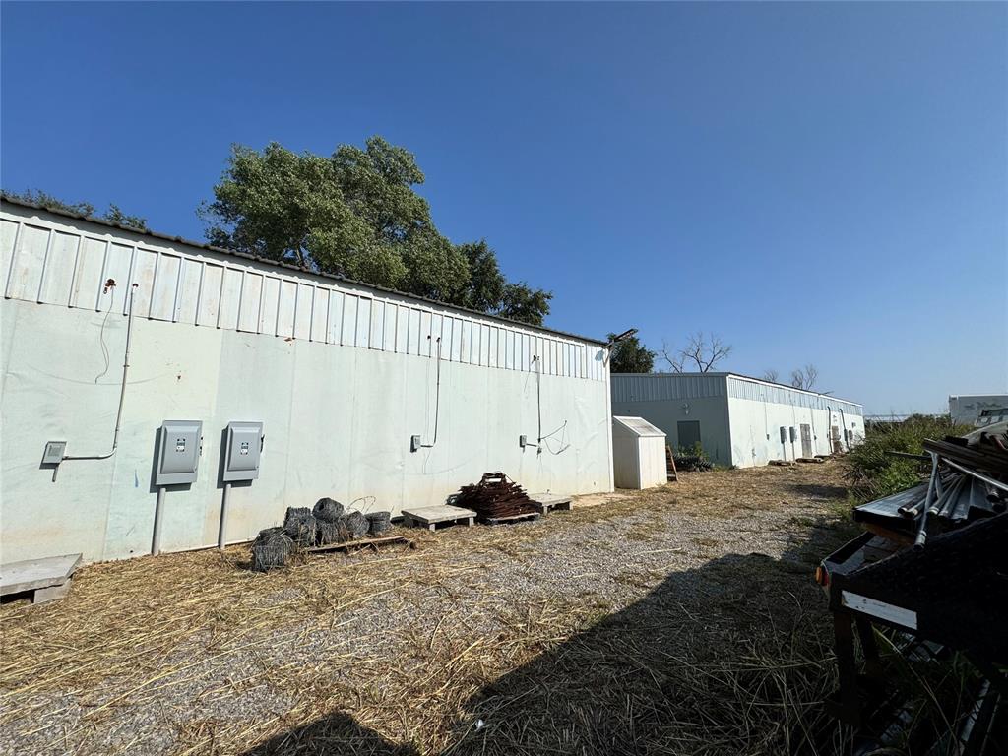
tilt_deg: +9.1
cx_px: 504
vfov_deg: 85.7
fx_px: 408
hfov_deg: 102.1
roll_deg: +0.6
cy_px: 378
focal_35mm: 14
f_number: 2.2
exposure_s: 1/3906
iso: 40
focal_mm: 2.22
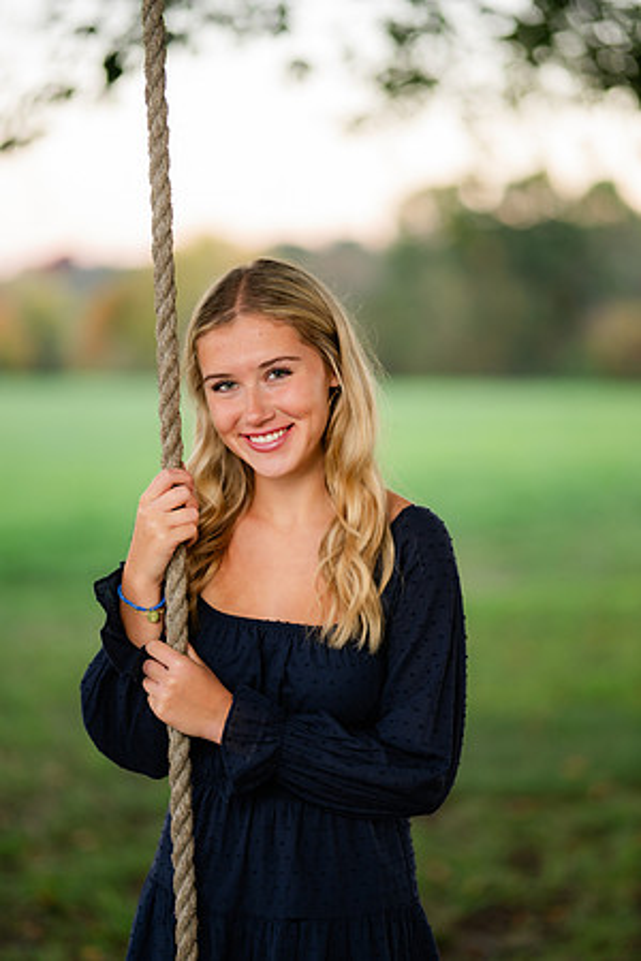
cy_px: 480
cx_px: 320
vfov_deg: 23.9
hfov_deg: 16.1
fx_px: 2270
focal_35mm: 85
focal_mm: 85
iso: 250
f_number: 1.4
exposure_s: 1/160
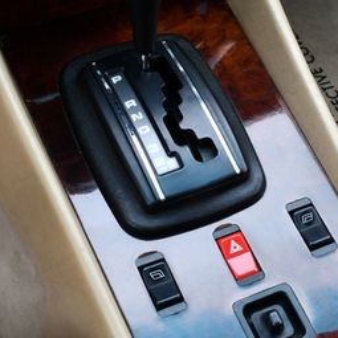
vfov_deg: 22.3
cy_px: 91
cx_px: 168
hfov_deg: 22.5
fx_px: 851
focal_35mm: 77
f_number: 4
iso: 400
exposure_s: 1/250
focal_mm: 18
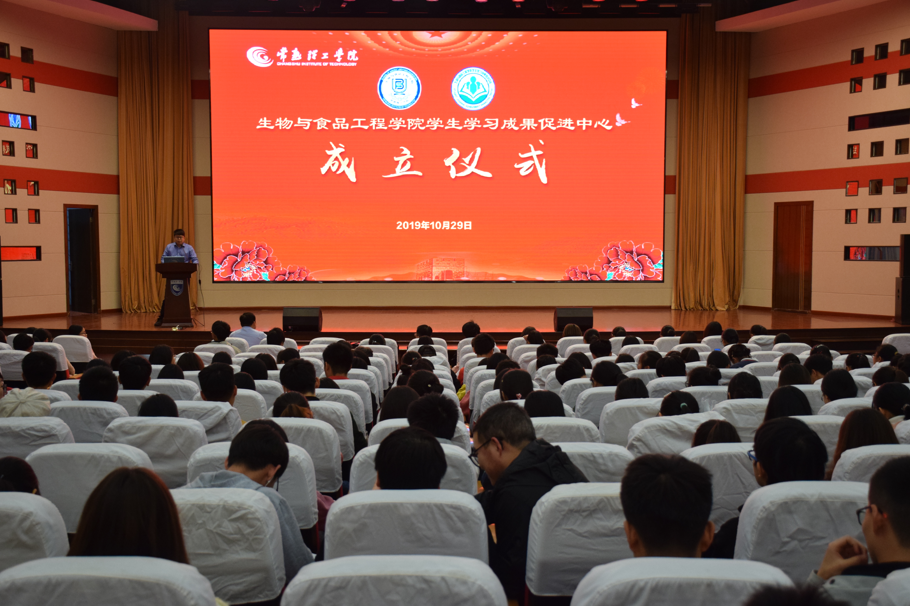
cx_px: 453
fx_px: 1049
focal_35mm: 42
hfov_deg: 46.9
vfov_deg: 32.2
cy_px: 300
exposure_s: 1/80
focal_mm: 27
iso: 800
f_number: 4.5
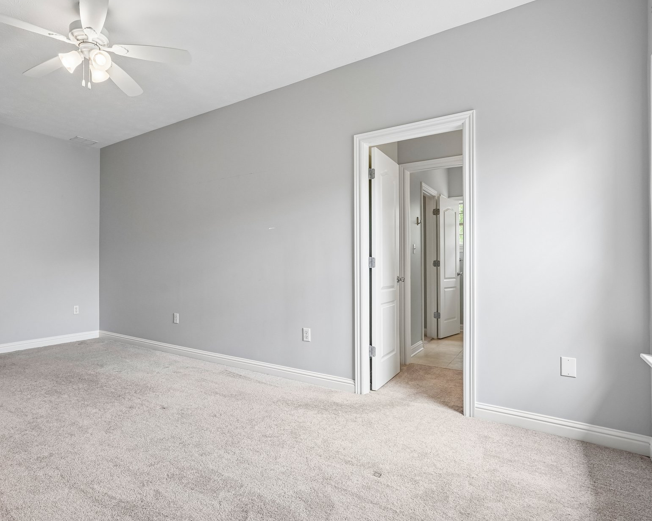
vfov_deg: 68.1
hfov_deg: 79.1
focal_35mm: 20
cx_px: 251
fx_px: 386
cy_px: 263
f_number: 8
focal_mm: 16
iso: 500
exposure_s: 1/30
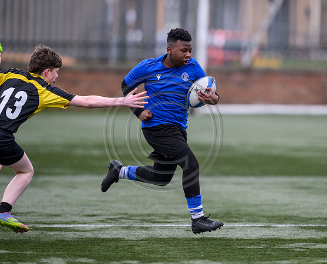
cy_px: 132
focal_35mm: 453
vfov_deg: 3.4
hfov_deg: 4.3
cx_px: 198
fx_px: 4402
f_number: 3.5
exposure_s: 1/1600
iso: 500
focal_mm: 400
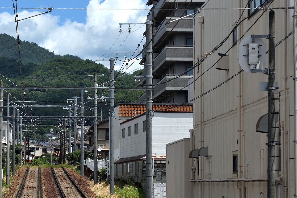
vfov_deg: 8.5
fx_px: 1337
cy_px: 110
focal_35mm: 162
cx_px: 78
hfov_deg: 12.6
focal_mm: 85
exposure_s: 1/320
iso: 72
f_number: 8
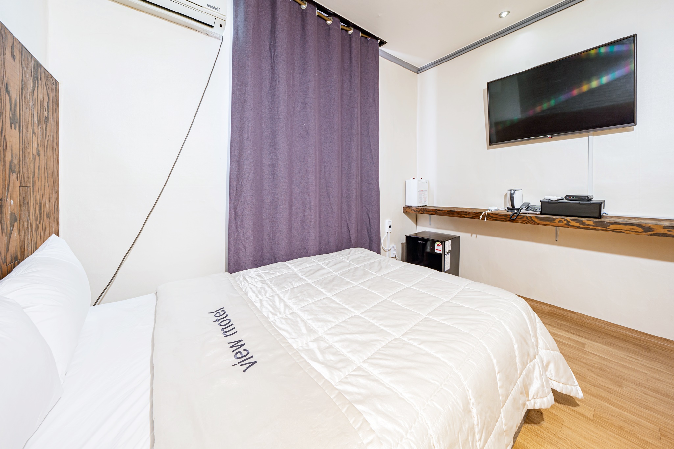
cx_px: 337
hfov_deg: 112.6
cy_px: 224
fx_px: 225
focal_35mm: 12
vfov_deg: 90.0
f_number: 9
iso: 100
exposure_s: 3.2
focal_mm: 12
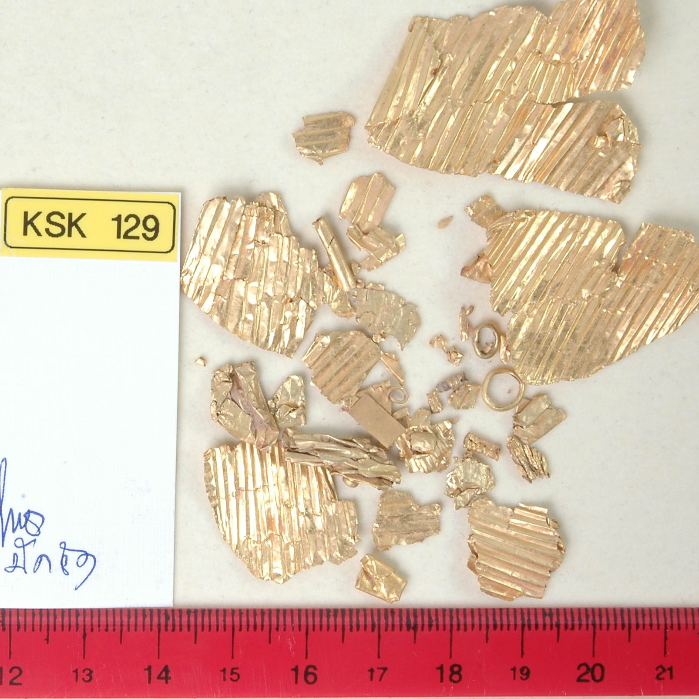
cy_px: 340
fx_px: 2399
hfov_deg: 16.4
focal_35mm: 105
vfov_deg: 16.6
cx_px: 87
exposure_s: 1/50
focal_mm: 44
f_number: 29
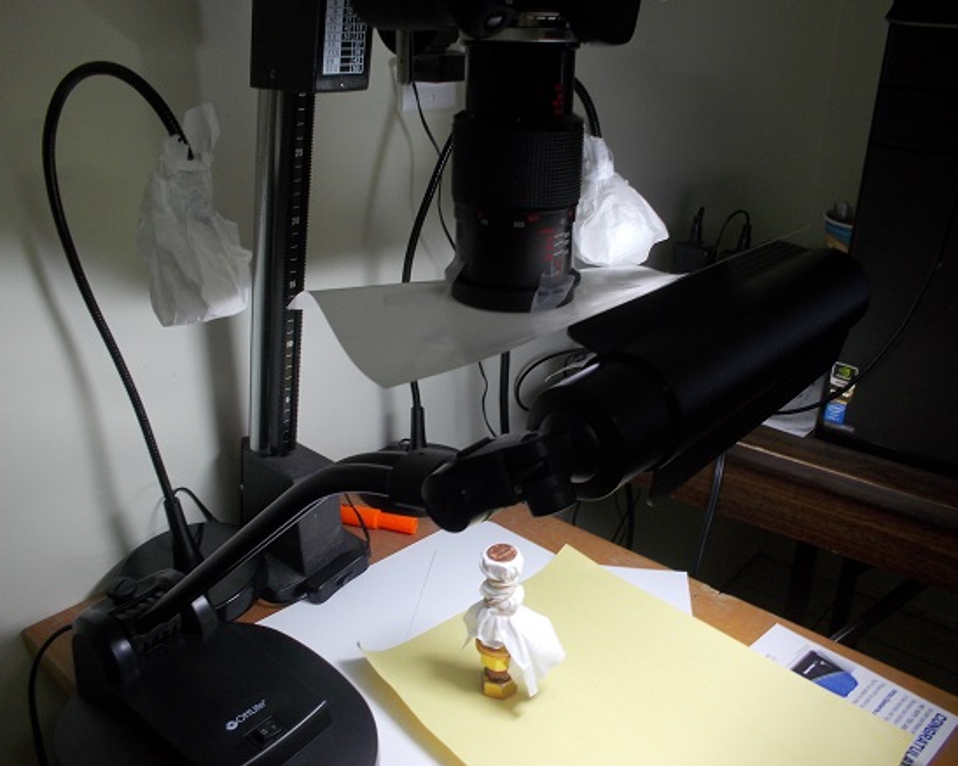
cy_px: 388
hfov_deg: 57.2
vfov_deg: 47.1
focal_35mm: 31
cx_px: 470
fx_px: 879
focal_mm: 4.1
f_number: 3.3
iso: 100
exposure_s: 1/25
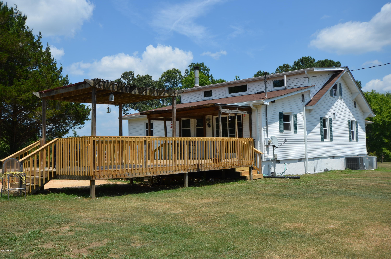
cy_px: 130
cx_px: 196
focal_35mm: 36
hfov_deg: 53.2
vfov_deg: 36.7
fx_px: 390
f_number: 8
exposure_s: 1/250
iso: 100
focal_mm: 24
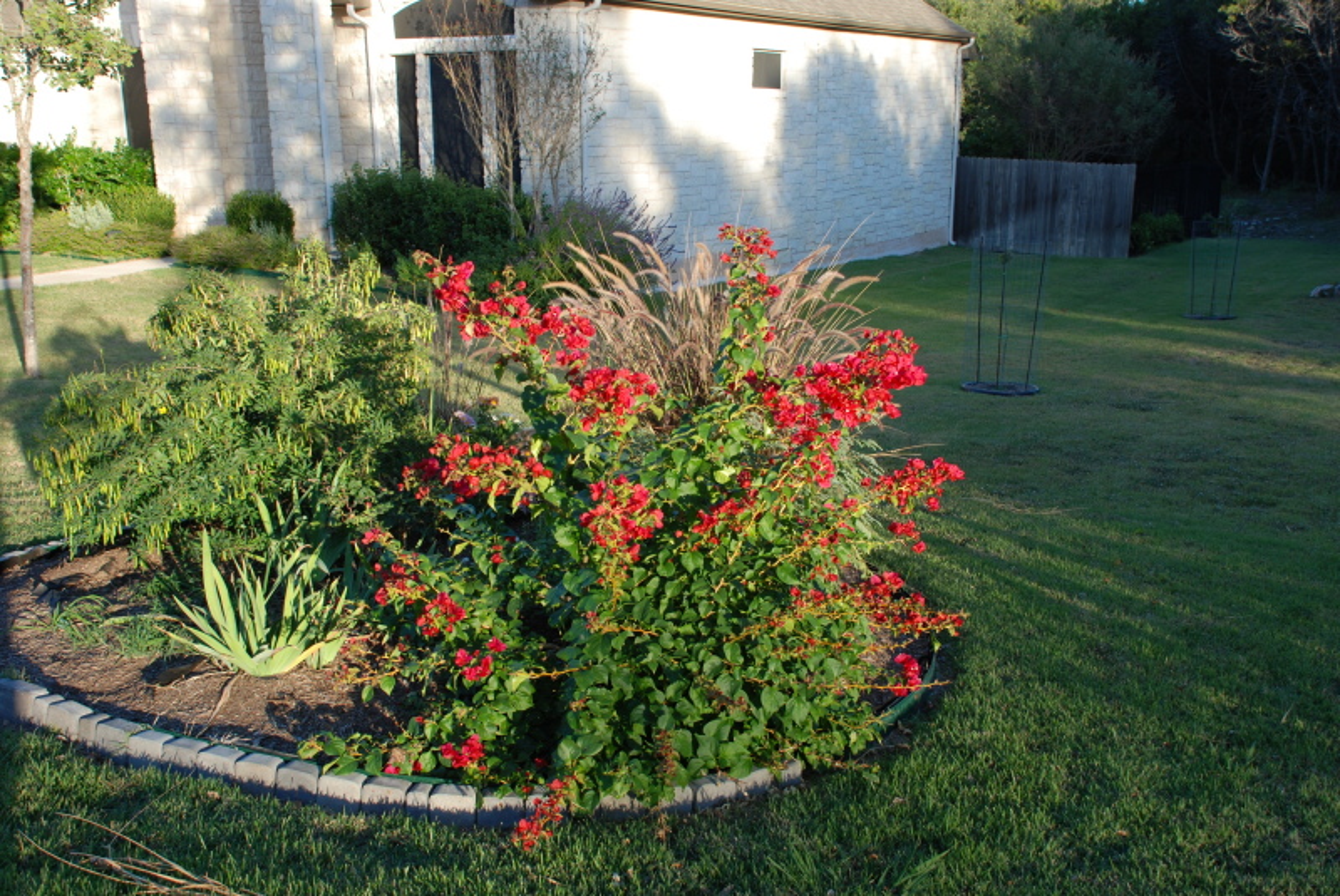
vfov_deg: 34.3
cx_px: 670
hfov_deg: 49.5
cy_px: 448
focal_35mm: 39
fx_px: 1453
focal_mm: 26
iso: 140
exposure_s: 1/125
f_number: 5.6
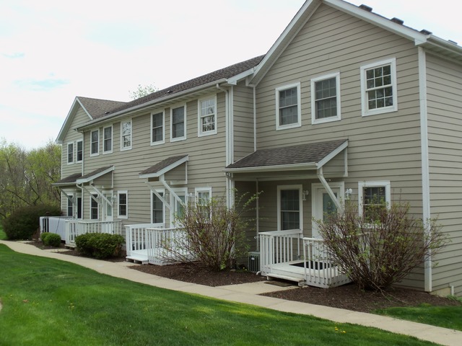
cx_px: 231
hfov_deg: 49.0
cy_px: 173
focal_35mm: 38
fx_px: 507
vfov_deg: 37.7
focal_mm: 6.7
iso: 80
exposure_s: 1/400
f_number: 3.7
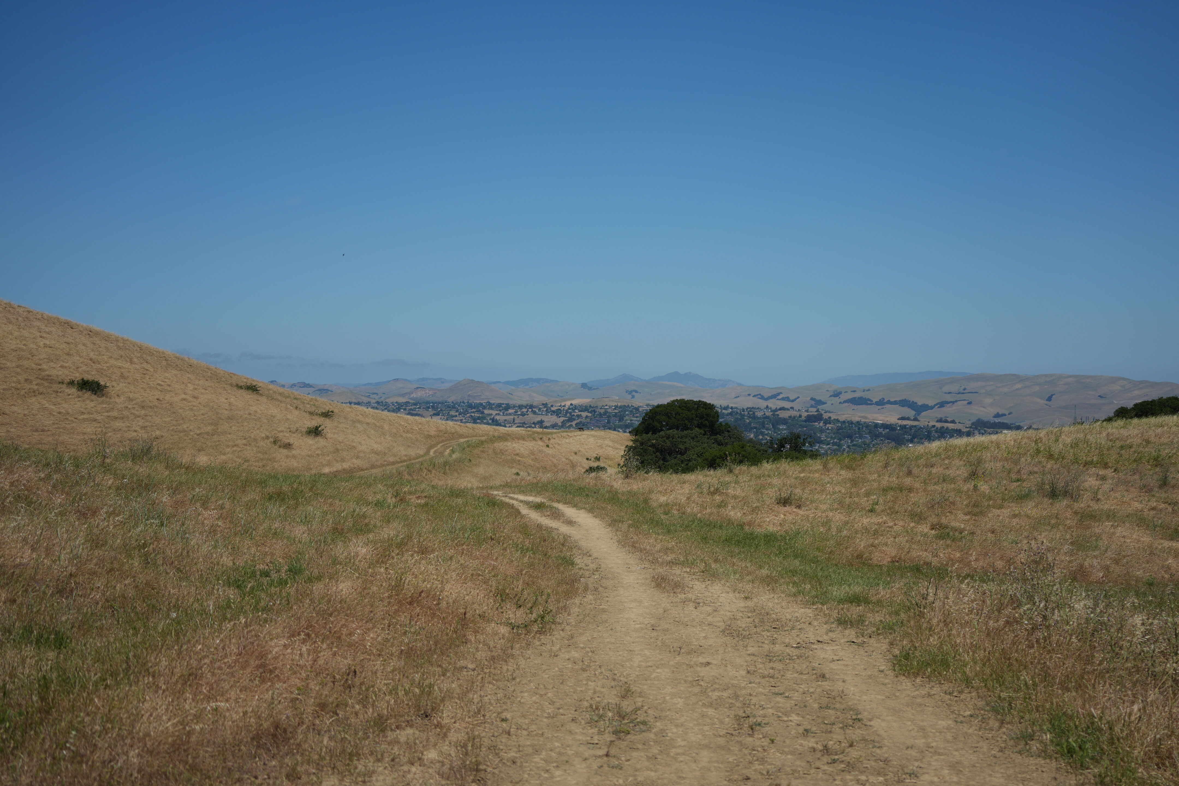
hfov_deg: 39.6
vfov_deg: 27.0
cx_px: 590
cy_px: 393
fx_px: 1637
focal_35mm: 50
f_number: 4.5
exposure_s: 1/2500
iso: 200
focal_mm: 50
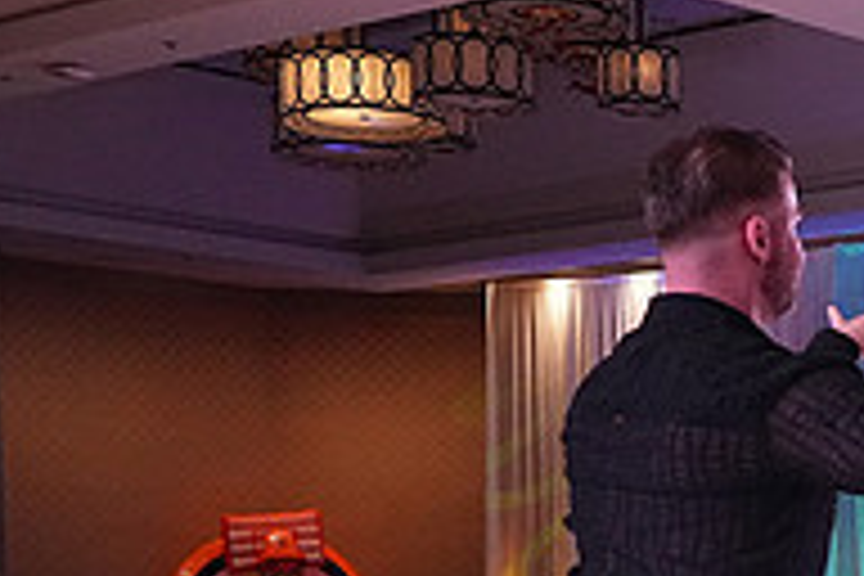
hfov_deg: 17.2
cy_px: 808
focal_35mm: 109
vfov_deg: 12.1
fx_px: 2616
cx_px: 1233
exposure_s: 1/400
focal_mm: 24
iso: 4000
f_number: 5.6
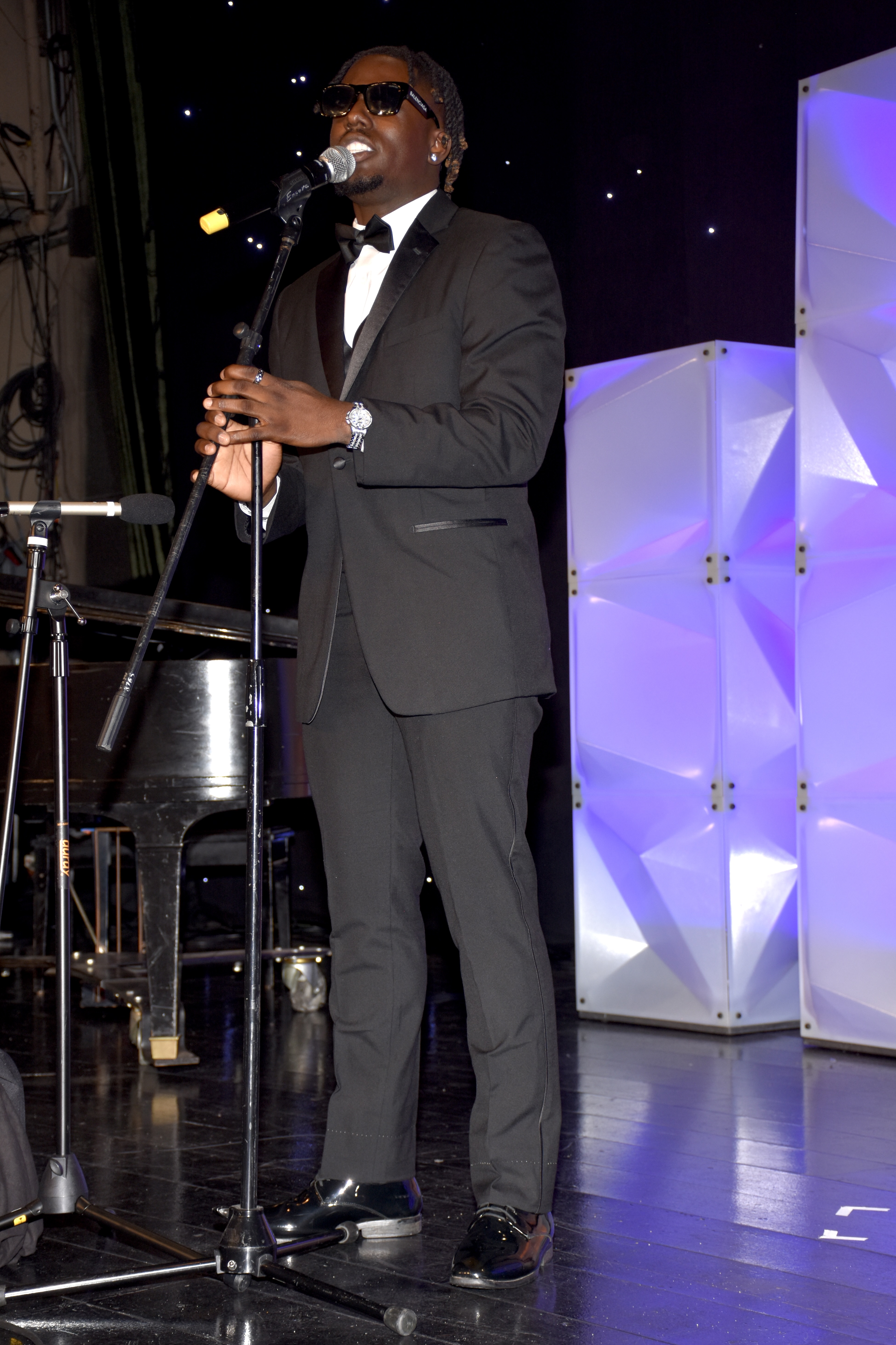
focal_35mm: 70
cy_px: 671
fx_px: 2595
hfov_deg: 19.6
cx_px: 446
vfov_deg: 29.0
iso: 320
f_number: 5.6
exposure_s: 1/60
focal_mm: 45
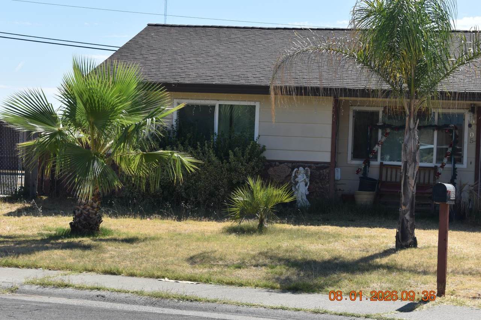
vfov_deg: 16.5
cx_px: 240
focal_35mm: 82
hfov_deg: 24.6
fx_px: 1102
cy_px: 160
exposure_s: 1/250
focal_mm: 55
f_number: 8
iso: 140
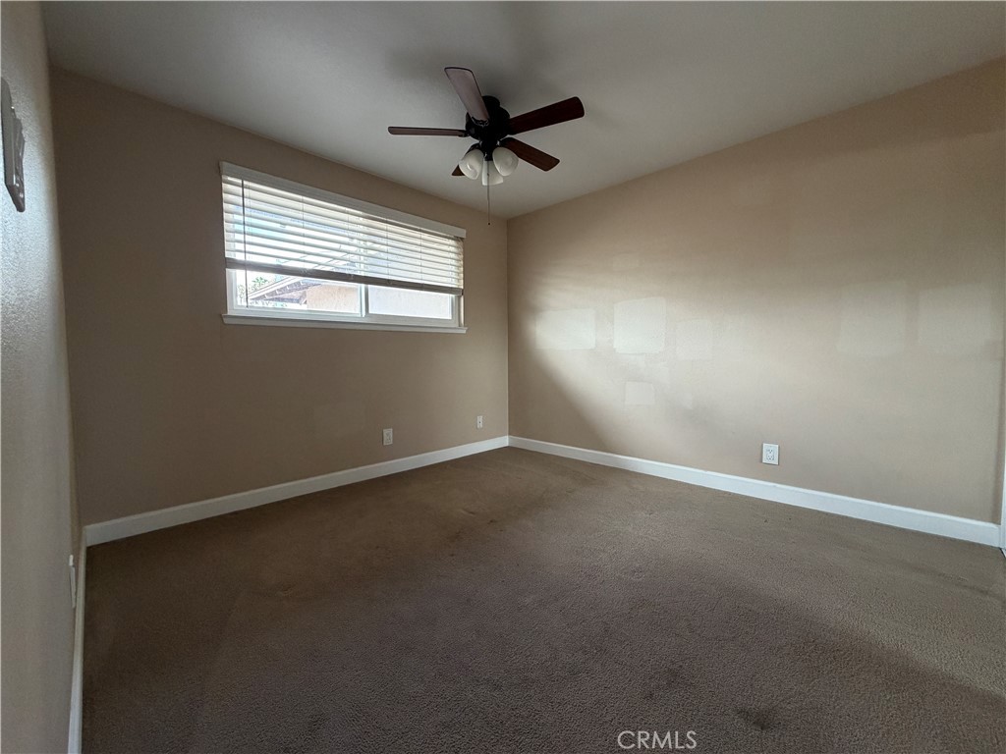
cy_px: 377
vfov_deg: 85.7
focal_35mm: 14
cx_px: 503
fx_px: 407
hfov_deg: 102.1
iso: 250
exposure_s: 1/120
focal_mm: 2.22
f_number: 2.2
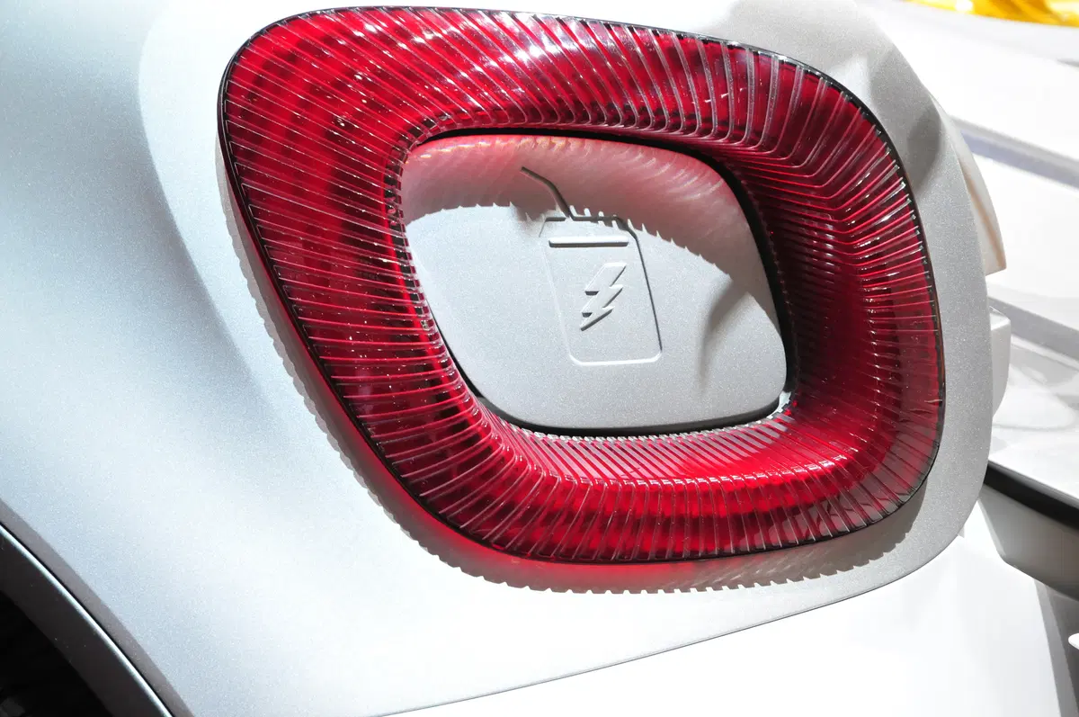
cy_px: 358
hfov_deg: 21.9
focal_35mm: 93
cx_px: 540
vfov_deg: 14.7
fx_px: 2784
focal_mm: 62
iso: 800
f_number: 8
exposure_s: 1/80
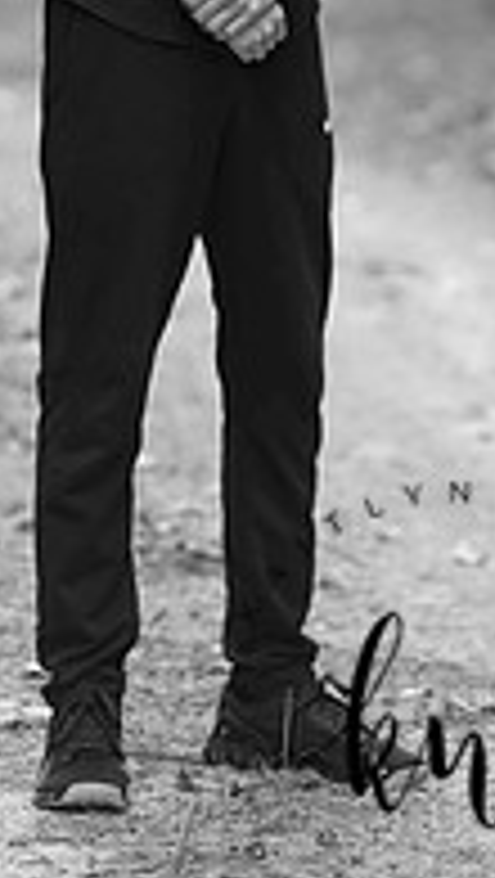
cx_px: 180
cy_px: 0
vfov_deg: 4.8
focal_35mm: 447
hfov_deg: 2.7
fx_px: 10408
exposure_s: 1/320
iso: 500
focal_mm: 185
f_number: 2.8
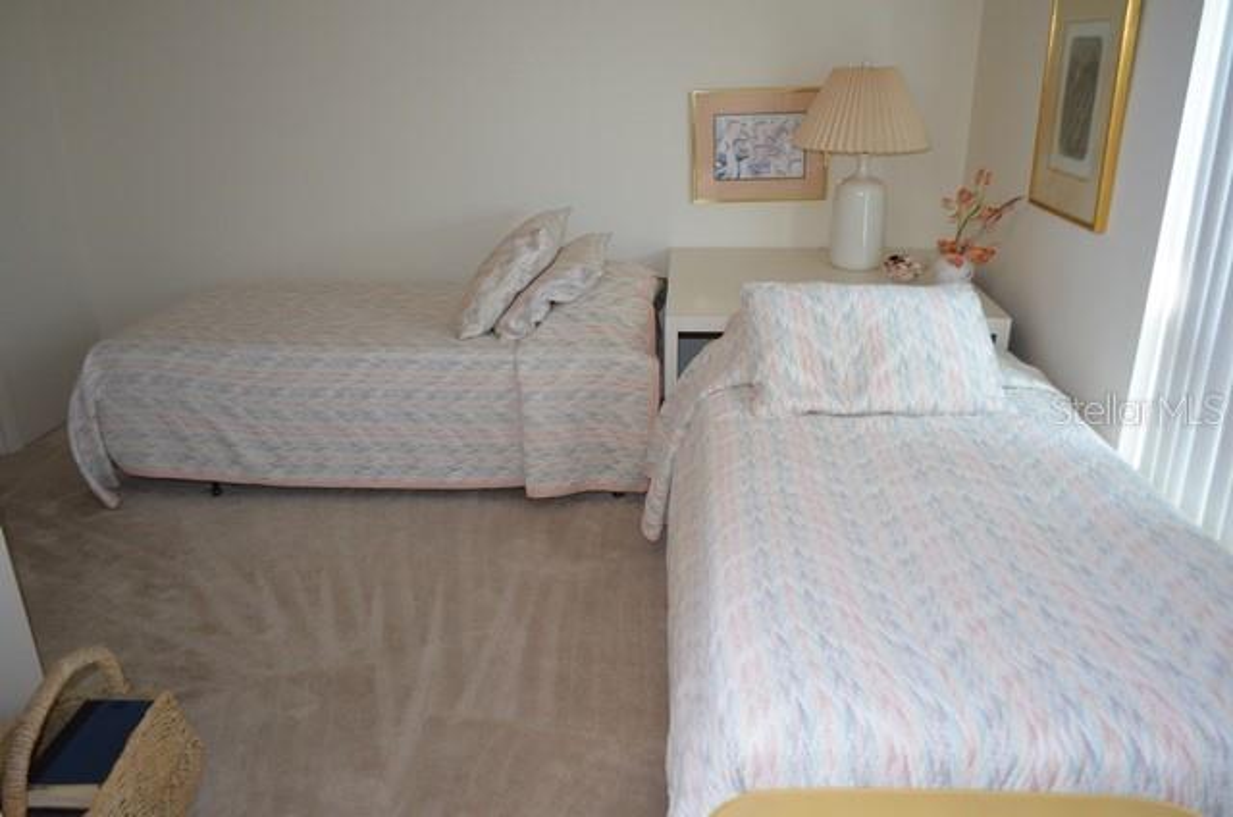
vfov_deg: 47.7
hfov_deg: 67.5
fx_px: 923
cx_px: 616
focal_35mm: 27
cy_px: 408
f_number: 3.5
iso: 720
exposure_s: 1/60
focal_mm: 18
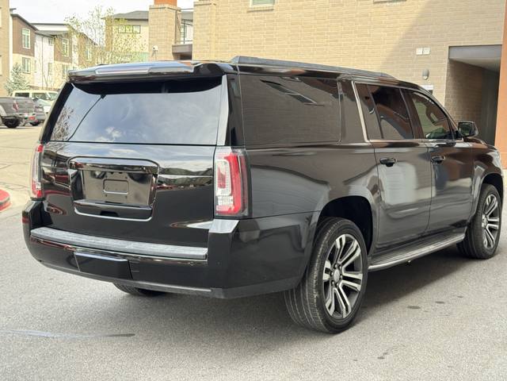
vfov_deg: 30.3
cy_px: 190
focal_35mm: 48
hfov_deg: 39.7
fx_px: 703
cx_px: 254
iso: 64
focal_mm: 6.76
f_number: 1.78
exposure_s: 1/281
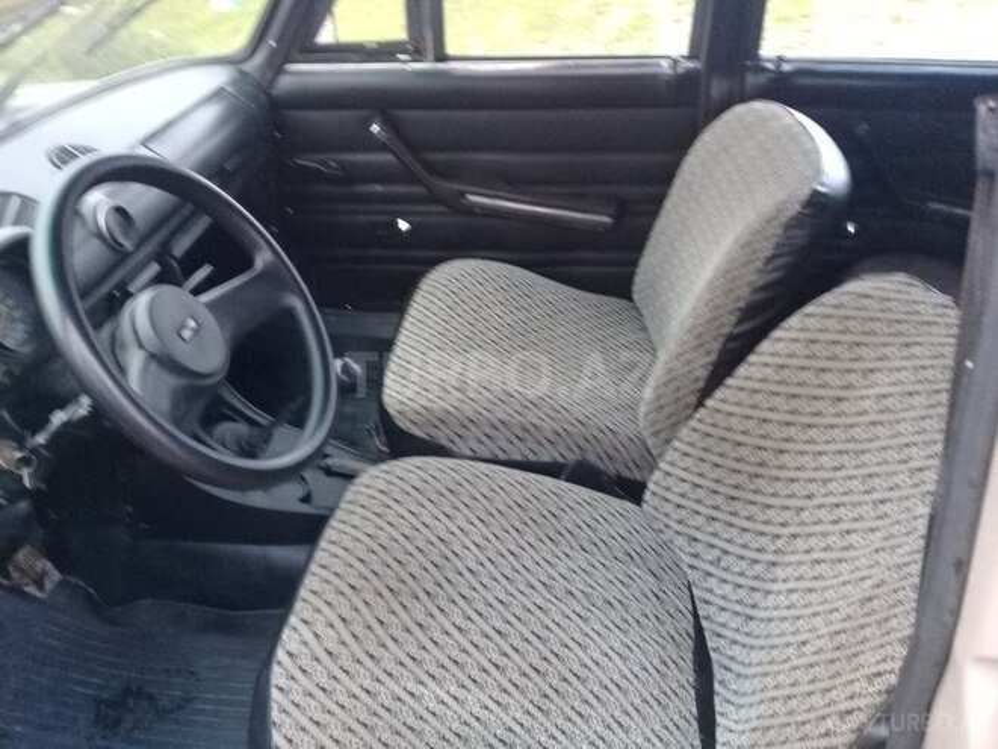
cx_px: 499
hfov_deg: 58.4
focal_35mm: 31
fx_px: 894
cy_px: 374
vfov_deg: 45.4
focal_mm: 3.3
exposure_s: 1/33
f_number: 2.2
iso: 200
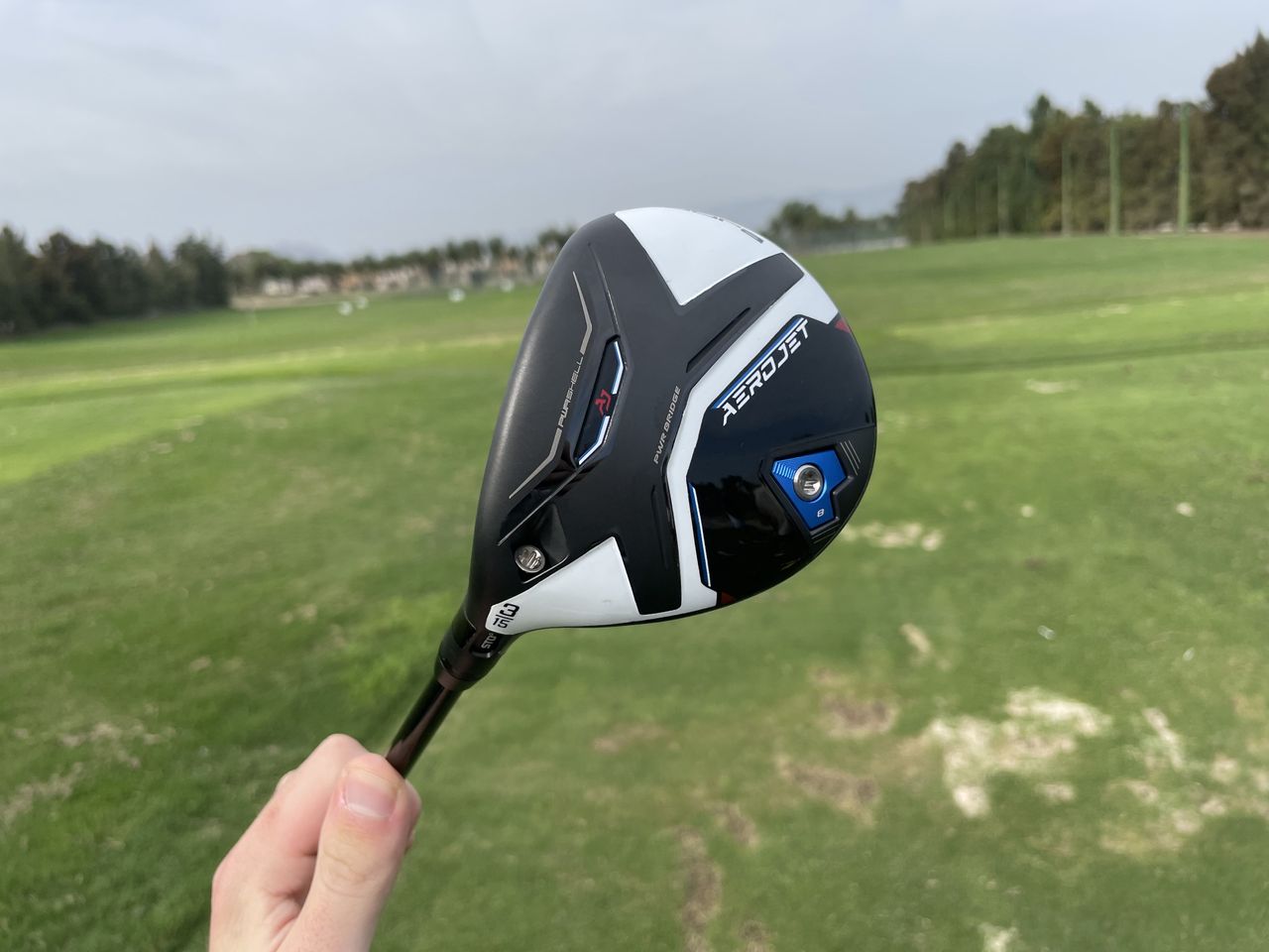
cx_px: 634
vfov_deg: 53.1
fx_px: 953
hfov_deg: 67.3
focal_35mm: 26
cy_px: 476
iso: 32
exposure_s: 1/2506
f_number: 1.6
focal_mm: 4.2
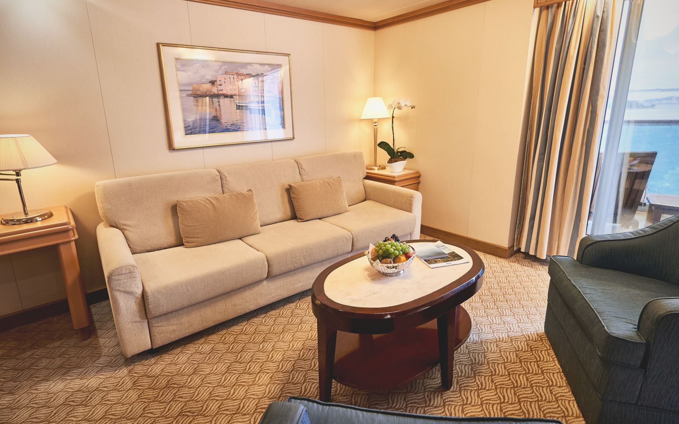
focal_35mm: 17
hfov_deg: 94.4
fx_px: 315
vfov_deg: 68.0
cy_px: 208
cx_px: 333
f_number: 3.2
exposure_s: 1/50
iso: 640
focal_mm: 16
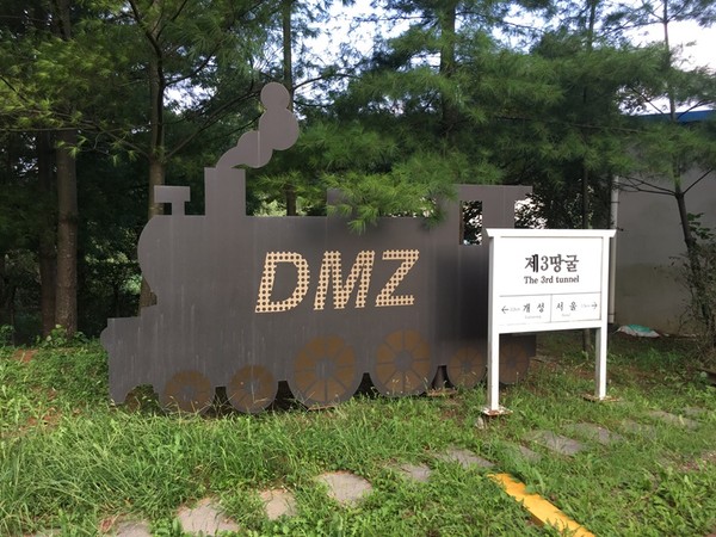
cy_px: 268
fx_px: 600
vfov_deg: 48.2
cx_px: 358
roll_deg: -0.3
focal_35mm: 29
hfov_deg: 61.7
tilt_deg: -4.0
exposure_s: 1/120
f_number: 2.2
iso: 40
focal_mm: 4.15
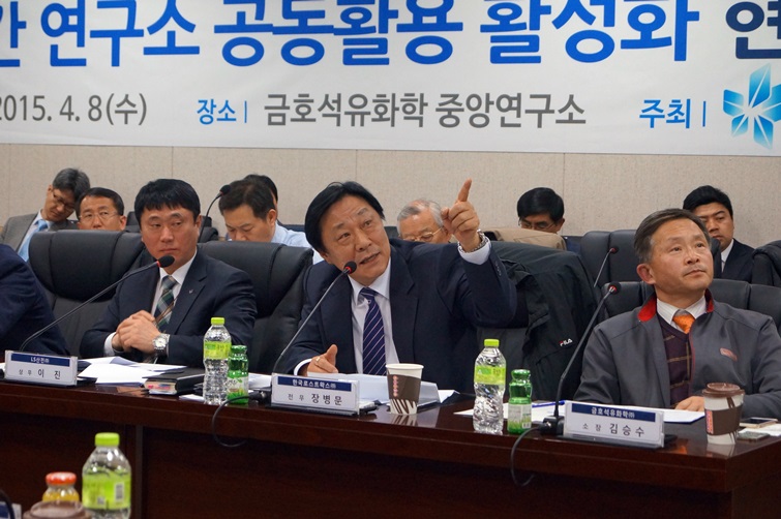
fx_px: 1788
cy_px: 260
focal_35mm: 82
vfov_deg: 16.5
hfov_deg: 24.6
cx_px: 390
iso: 1250
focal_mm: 55
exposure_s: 1/160
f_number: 5.6
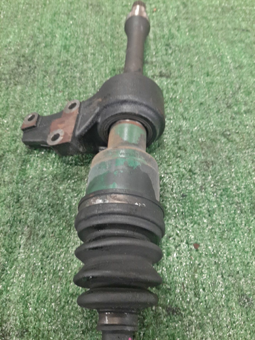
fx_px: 255
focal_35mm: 26
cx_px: 128
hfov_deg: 53.1
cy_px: 170
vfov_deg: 67.3
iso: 167
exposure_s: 1/25
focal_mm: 3.93
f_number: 1.7
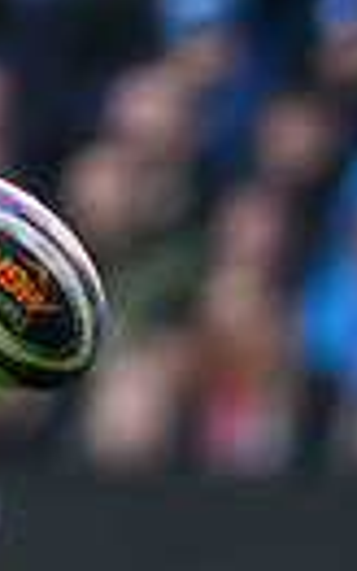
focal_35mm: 2610
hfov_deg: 0.5
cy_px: 1017
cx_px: 1320
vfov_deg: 0.8
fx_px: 40585
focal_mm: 400
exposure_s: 1/2000
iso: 5000
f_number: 2.8
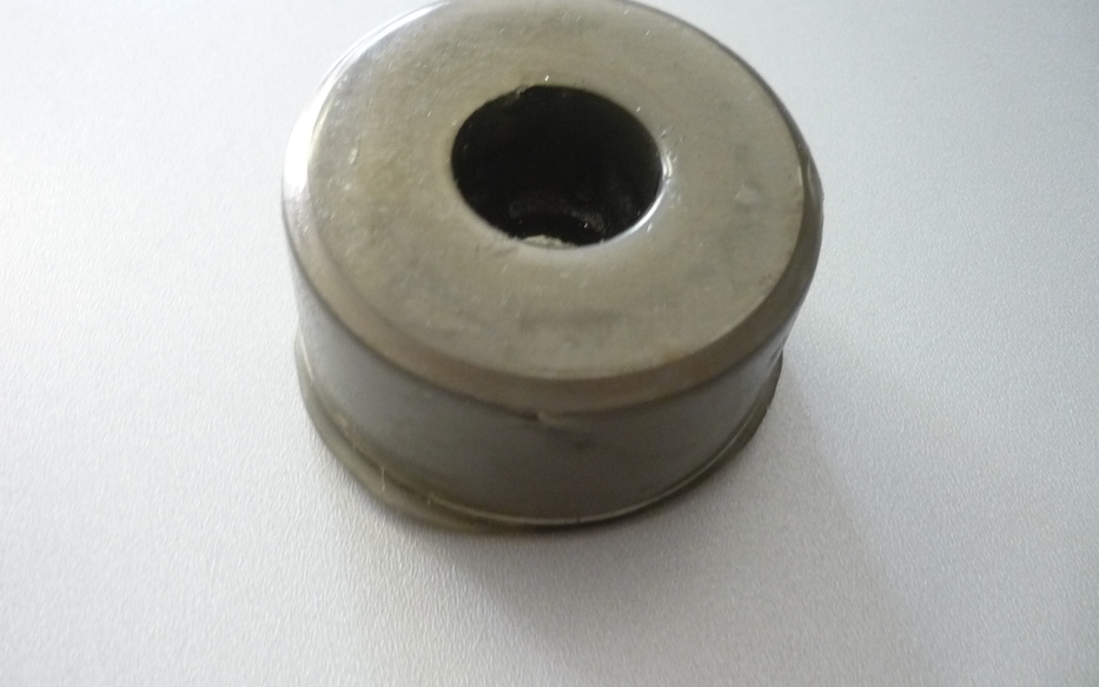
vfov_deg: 35.3
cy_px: 313
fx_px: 1078
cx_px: 536
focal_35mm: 36
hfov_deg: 54.0
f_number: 2.8
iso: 400
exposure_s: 1/20
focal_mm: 5.5
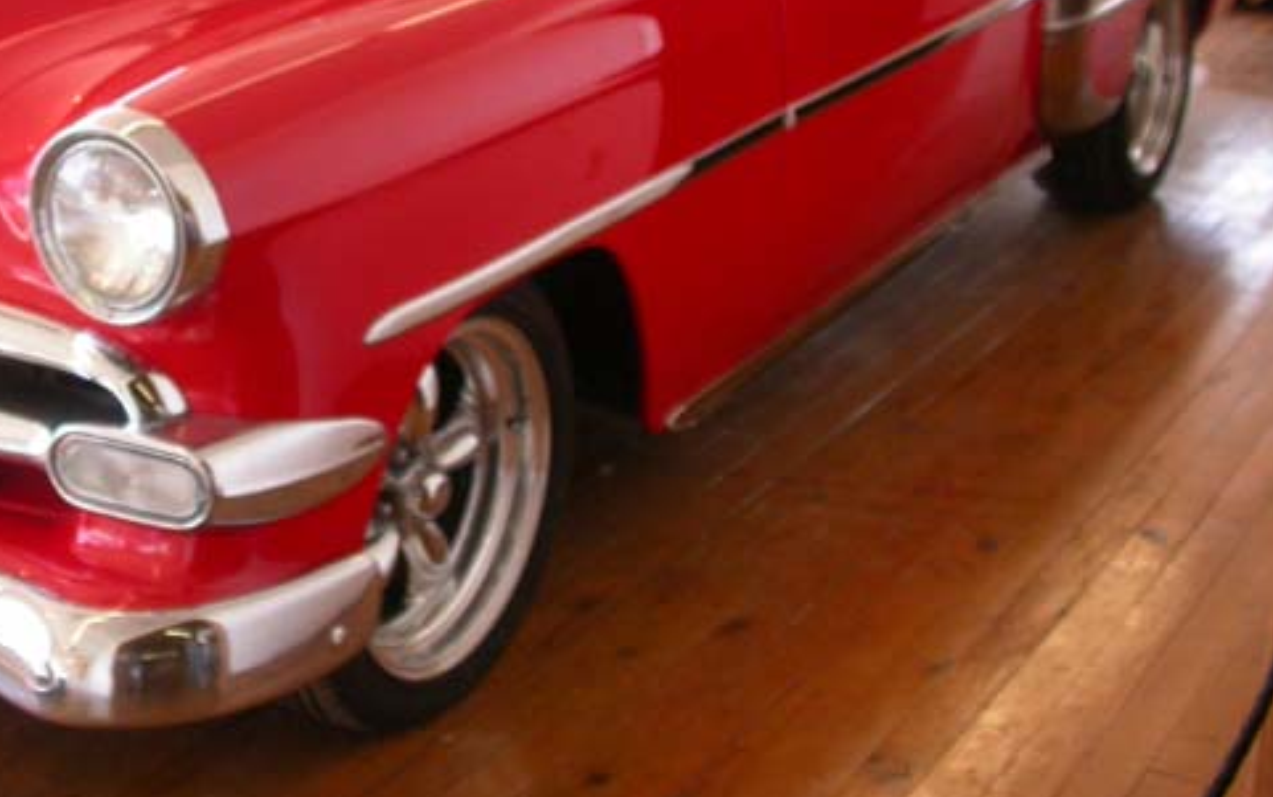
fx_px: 2325
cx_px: 236
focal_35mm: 67
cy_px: 127
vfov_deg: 19.2
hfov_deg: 29.8
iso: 100
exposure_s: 1/111
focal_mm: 7.85
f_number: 3
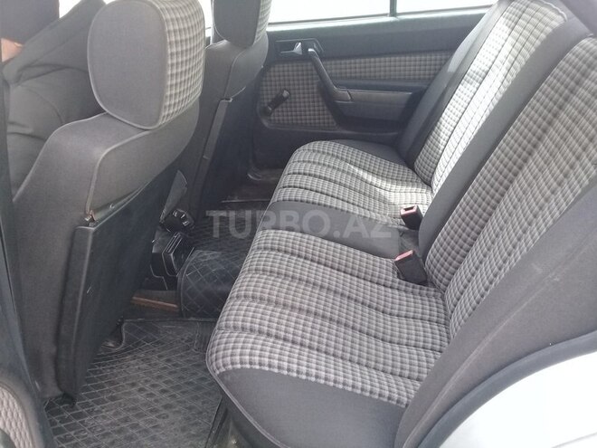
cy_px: 224
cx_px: 298
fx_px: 535
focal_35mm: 31
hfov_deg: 58.4
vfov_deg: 45.4
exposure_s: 1/100
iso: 80
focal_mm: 3.3
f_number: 2.2
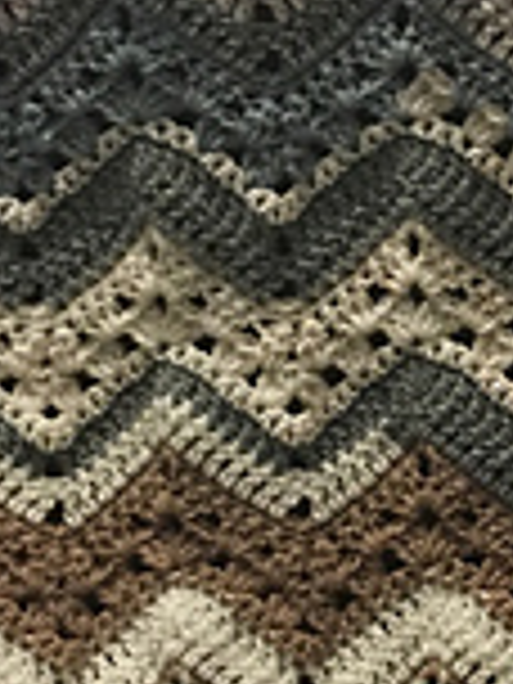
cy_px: 477
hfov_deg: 12.0
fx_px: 2411
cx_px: 518
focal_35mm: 122
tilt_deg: -51.3
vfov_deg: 16.1
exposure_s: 1/10
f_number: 2.2
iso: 80
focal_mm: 4.15
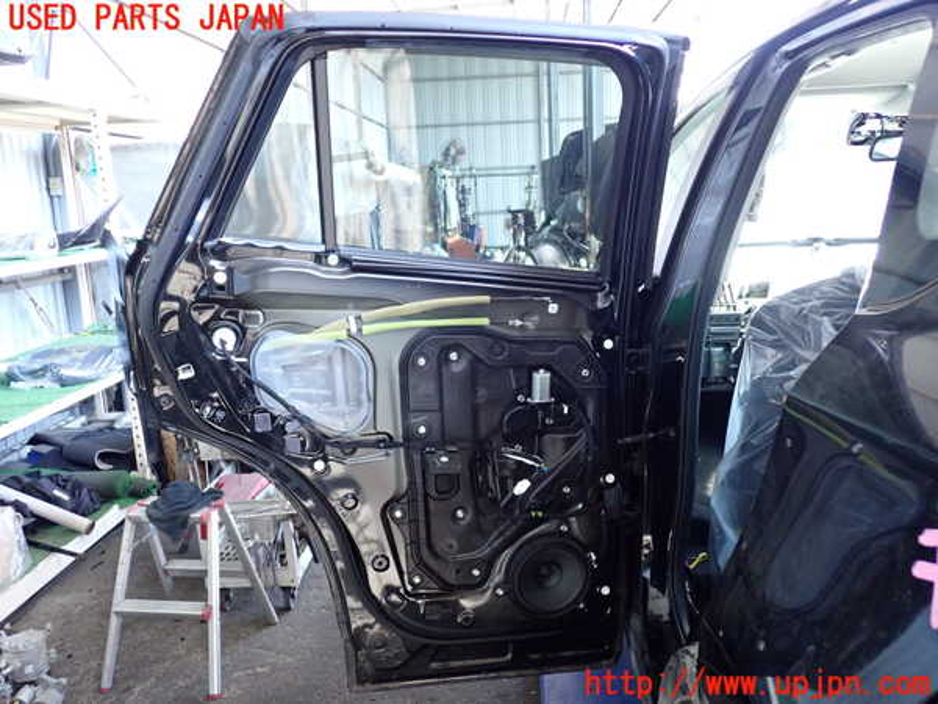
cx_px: 469
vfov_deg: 46.8
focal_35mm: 30
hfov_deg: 60.0
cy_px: 352
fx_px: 813
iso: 500
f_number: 2.3
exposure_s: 1/125
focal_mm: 5.4
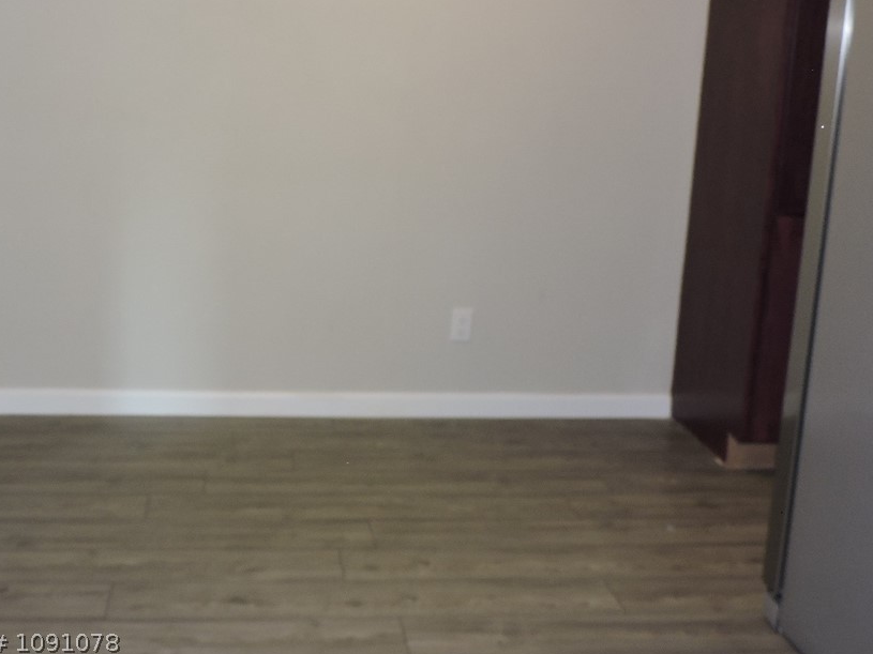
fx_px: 1109
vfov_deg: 32.7
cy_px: 249
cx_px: 333
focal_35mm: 44
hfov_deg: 42.7
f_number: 3.3
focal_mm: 6.2
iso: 200
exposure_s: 1/30
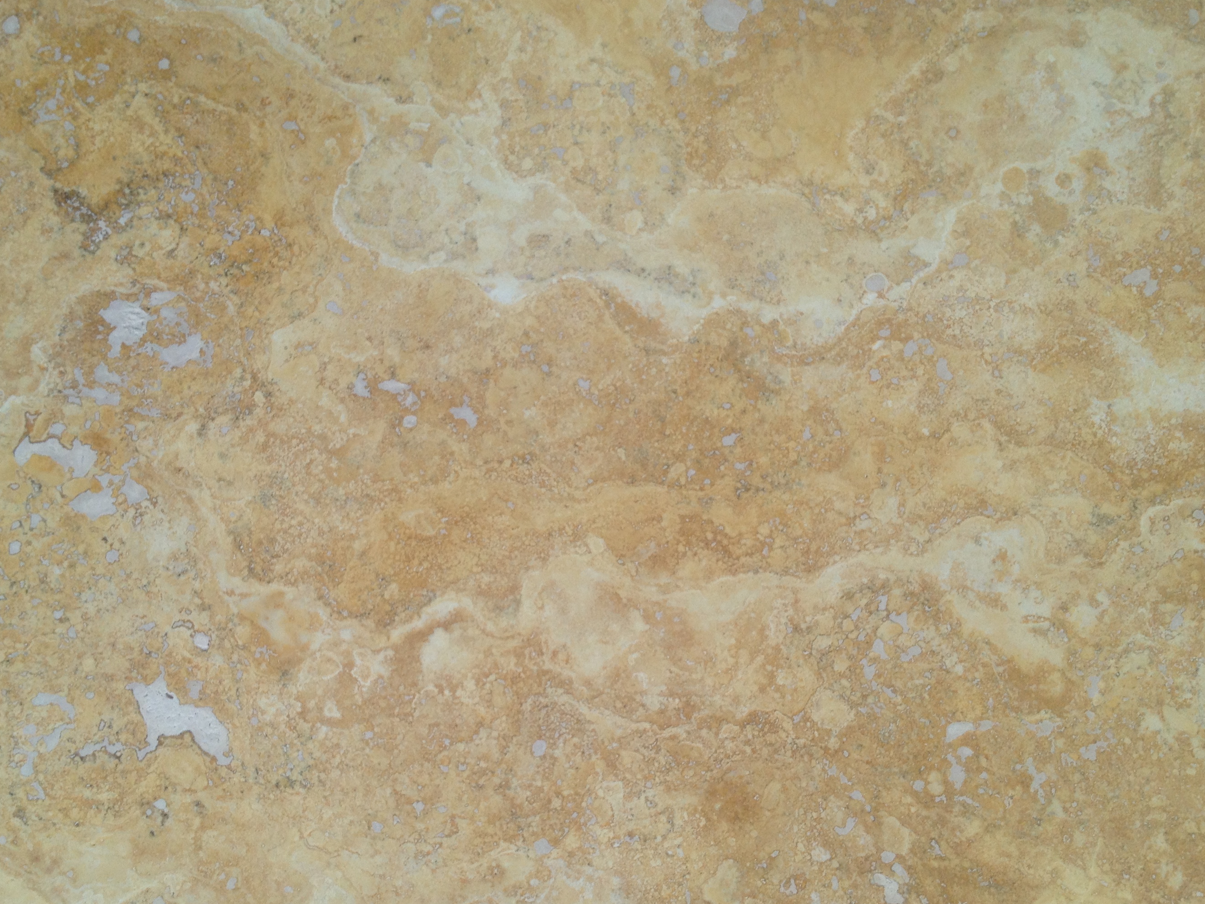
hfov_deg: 43.8
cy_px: 534
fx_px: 1497
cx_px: 554
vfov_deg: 33.5
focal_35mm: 43
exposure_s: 1/139
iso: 50
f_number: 2.4
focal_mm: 4.28
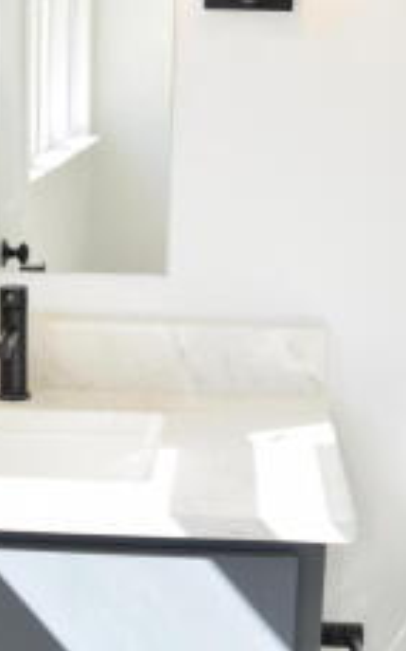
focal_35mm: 72
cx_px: 185
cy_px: 347
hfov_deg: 18.1
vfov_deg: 28.6
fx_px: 1275
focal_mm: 18
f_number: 3.5
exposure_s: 1/100
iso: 100
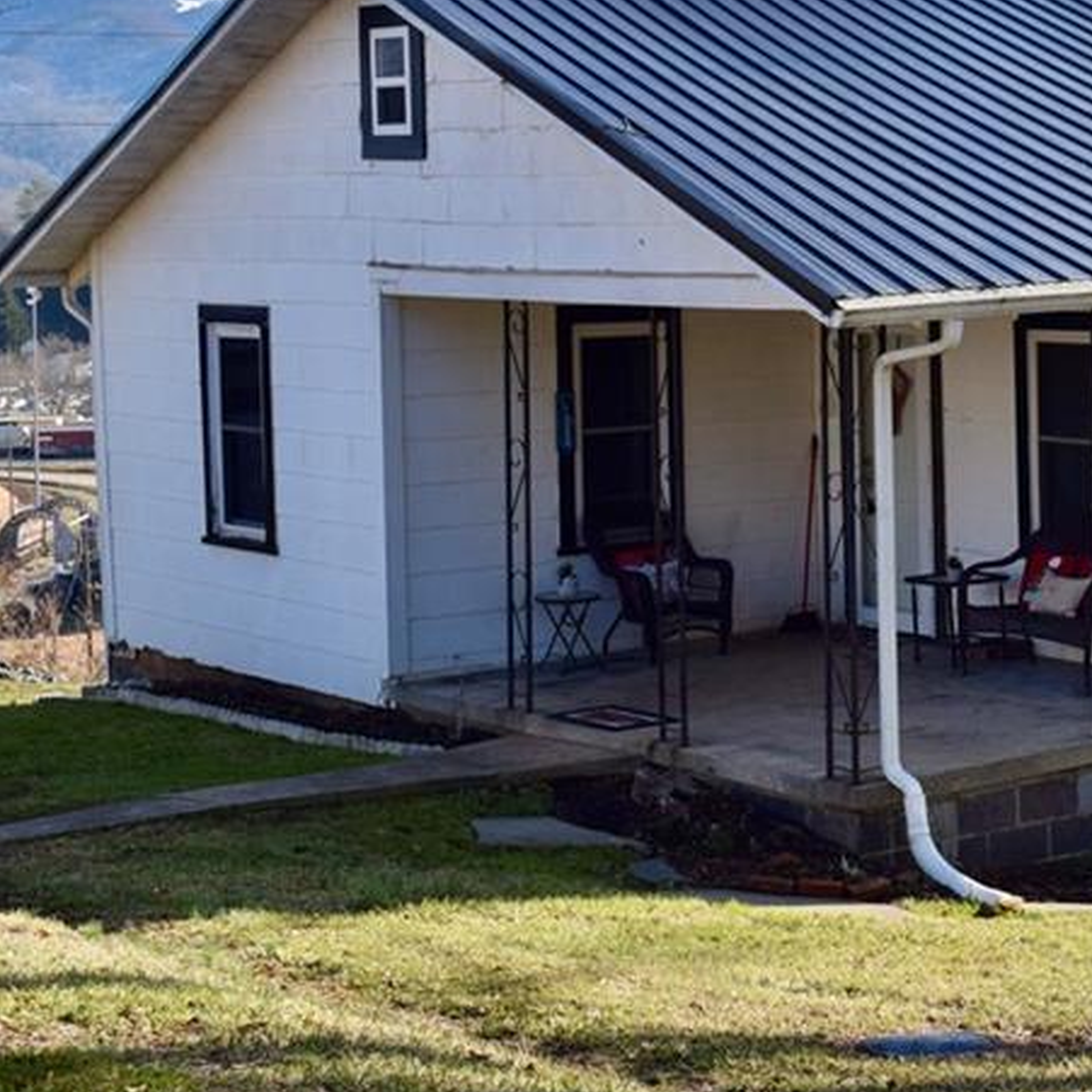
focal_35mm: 84
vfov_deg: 20.5
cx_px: 1157
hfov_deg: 19.9
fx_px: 2997
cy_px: 283
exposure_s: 1/320
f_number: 9
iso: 200
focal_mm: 29
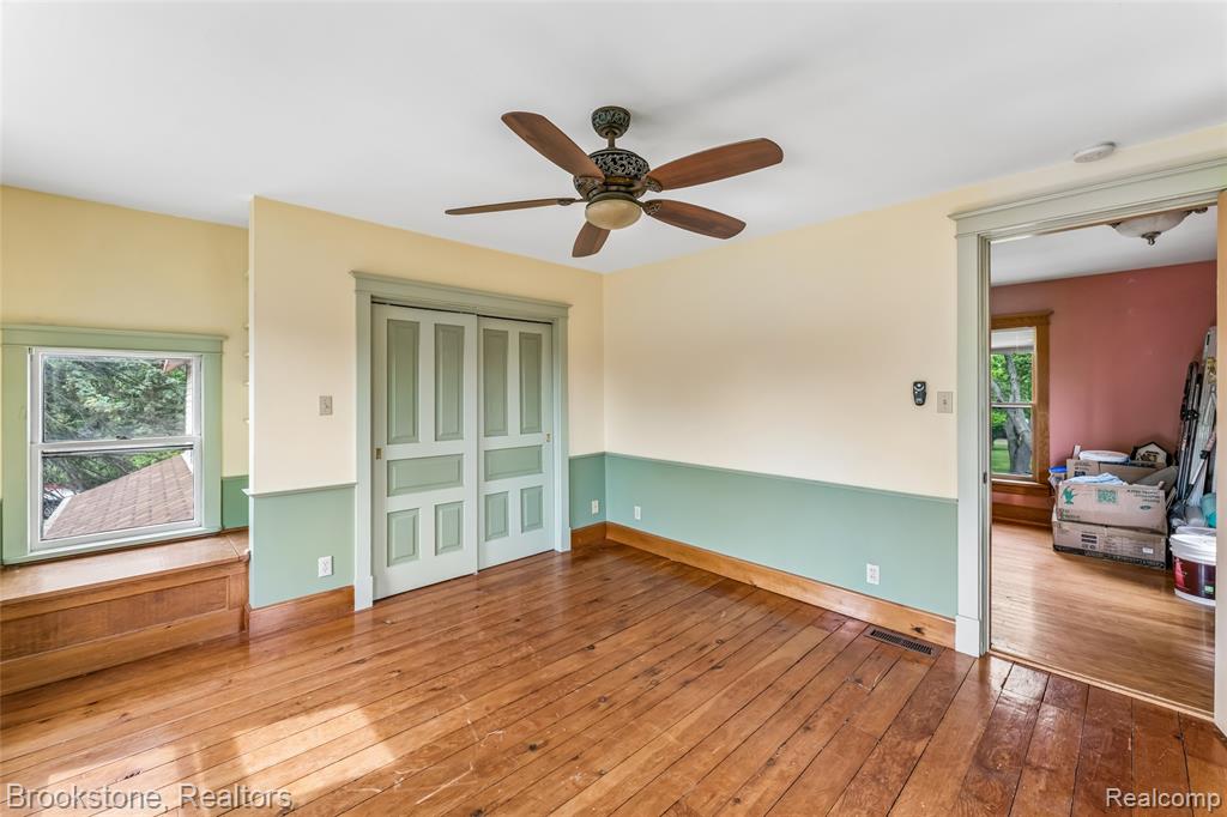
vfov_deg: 81.2
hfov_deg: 104.3
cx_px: 614
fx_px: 477
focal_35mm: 14
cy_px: 408
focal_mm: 14
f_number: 13
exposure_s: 1/15
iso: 400
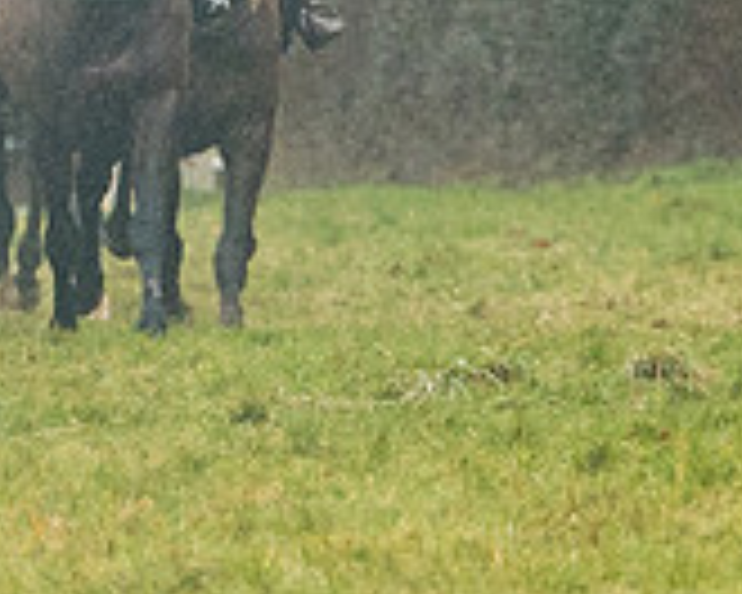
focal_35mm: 1307
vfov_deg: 1.2
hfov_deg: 1.5
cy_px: -246
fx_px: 28702
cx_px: 124
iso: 1000
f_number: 4.5
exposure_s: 1/1000
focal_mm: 170
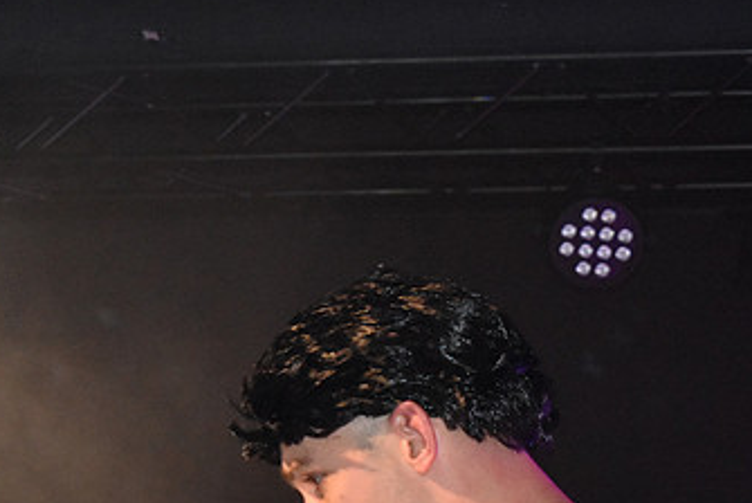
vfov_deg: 10.1
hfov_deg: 15.2
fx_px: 2822
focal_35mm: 135
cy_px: 421
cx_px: 386
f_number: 5.6
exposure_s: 1/60
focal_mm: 52
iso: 6400
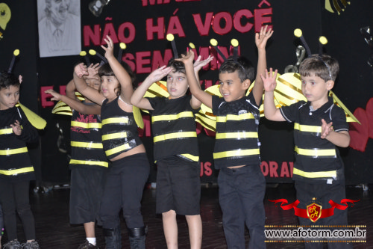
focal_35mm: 105
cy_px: 124
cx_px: 186
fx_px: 1087
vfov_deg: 13.0
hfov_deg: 19.5
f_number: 5.3
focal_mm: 70
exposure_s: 1/60
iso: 3200
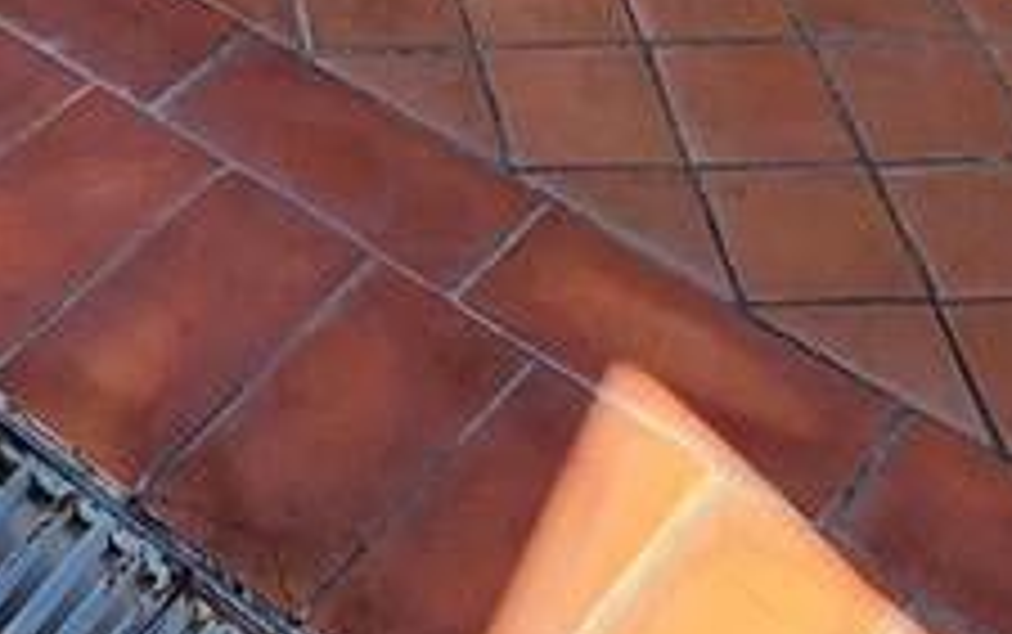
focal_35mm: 88
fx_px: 2429
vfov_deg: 9.3
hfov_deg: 22.8
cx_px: 63
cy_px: -1587
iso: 50
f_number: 2.2
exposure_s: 1/596
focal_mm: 2.2
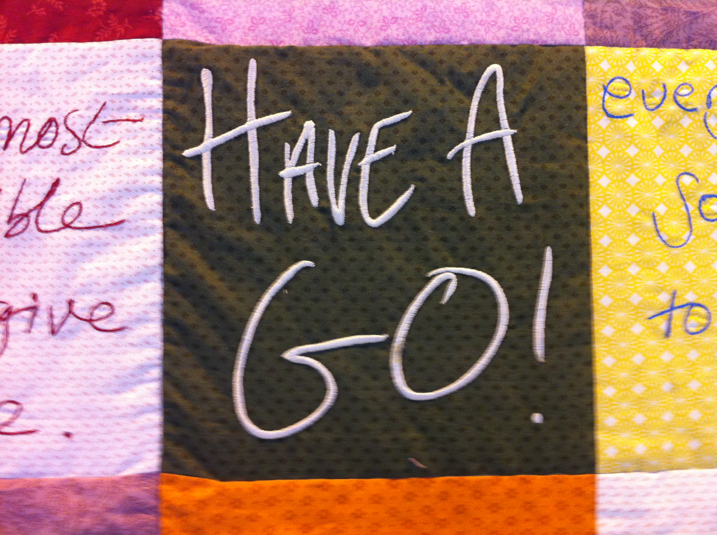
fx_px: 724
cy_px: 268
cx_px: 358
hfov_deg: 52.7
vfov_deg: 40.6
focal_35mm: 35
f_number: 2.8
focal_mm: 3.85
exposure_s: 1/15
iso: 160
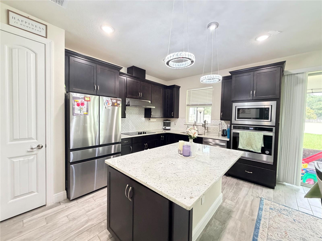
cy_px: 120
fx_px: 130
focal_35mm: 14
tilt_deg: -1.0
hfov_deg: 102.1
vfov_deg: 85.7
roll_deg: -1.6
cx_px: 161
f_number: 2.2
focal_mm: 2.22
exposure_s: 1/60
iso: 640
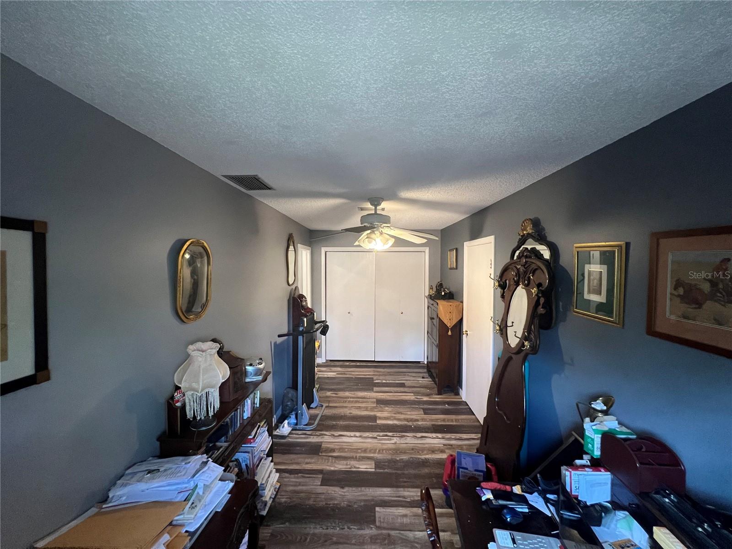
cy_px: 274
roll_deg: -0.3
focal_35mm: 13
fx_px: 275
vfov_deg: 89.9
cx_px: 366
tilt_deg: -1.1
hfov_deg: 106.2
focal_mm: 1.57
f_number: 1.8
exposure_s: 1/60
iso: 500
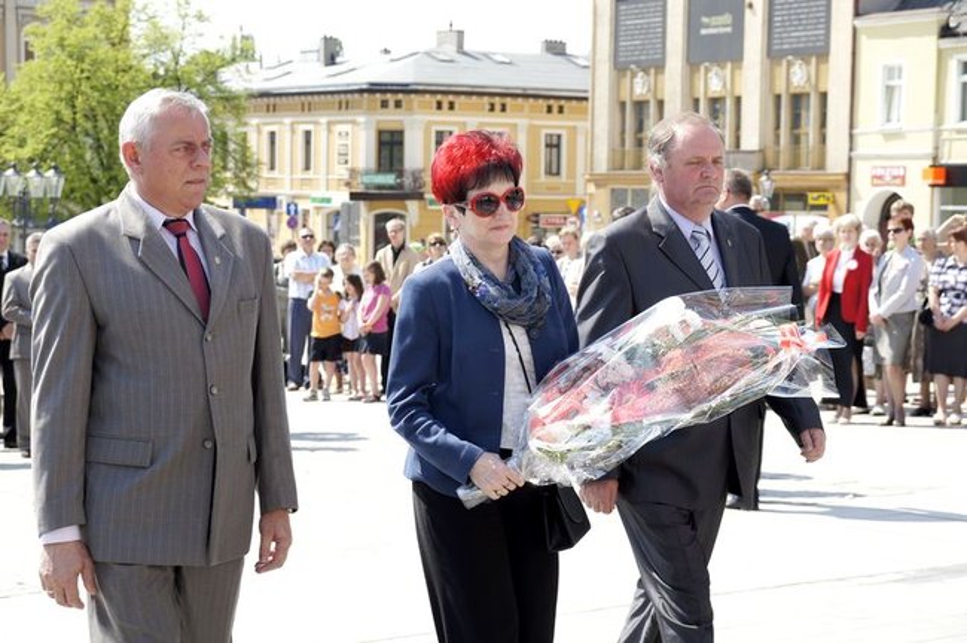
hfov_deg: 24.6
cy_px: 322
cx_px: 484
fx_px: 2214
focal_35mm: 82
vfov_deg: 16.5
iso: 100
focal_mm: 55
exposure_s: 1/250
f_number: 5.6
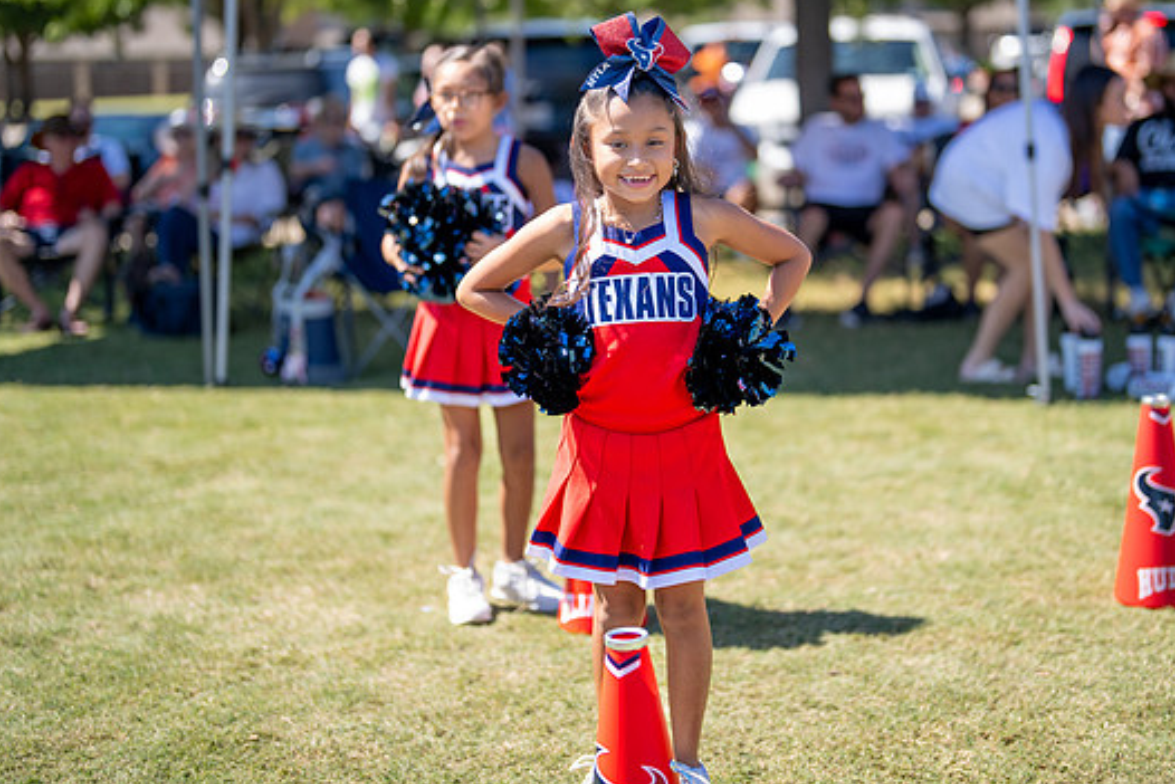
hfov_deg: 31.4
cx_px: 675
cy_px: 301
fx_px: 2089
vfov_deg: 21.2
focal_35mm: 64
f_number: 1.2
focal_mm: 50
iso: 160
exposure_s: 1/4000
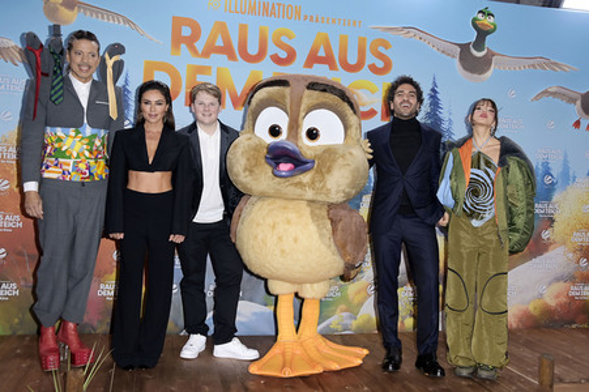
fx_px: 572
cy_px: 196
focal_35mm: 35
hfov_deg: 54.5
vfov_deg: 37.8
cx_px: 294
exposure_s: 1/250
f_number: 5.6
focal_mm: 35
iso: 640
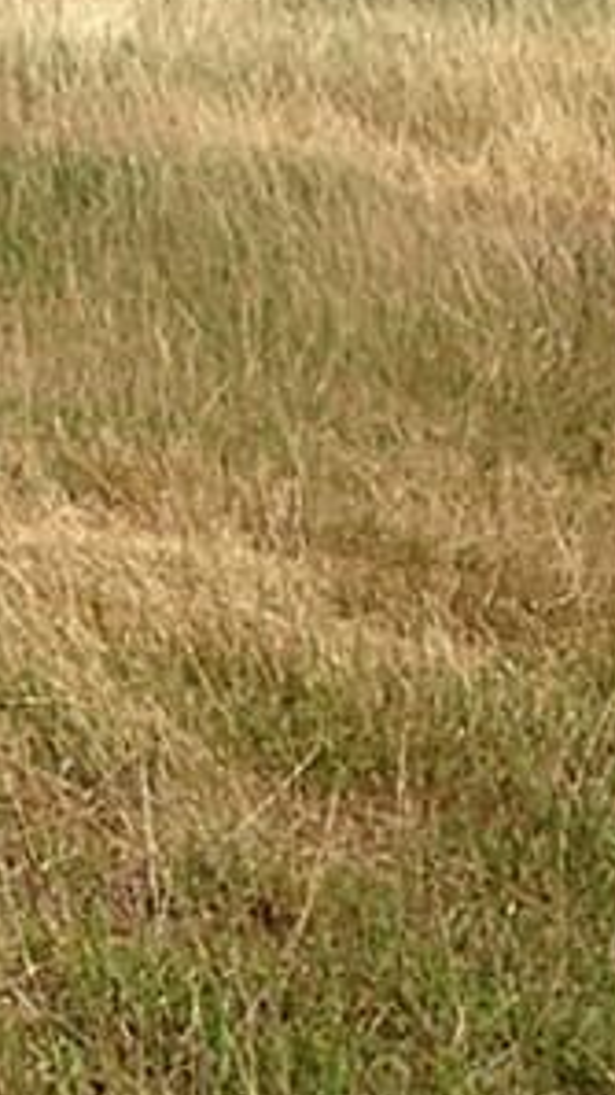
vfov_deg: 17.0
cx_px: -331
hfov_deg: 9.5
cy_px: 63
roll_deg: +2.3
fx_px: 3596
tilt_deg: -8.5
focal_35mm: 124
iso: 50
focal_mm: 4.12
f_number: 2.4
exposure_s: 1/1869
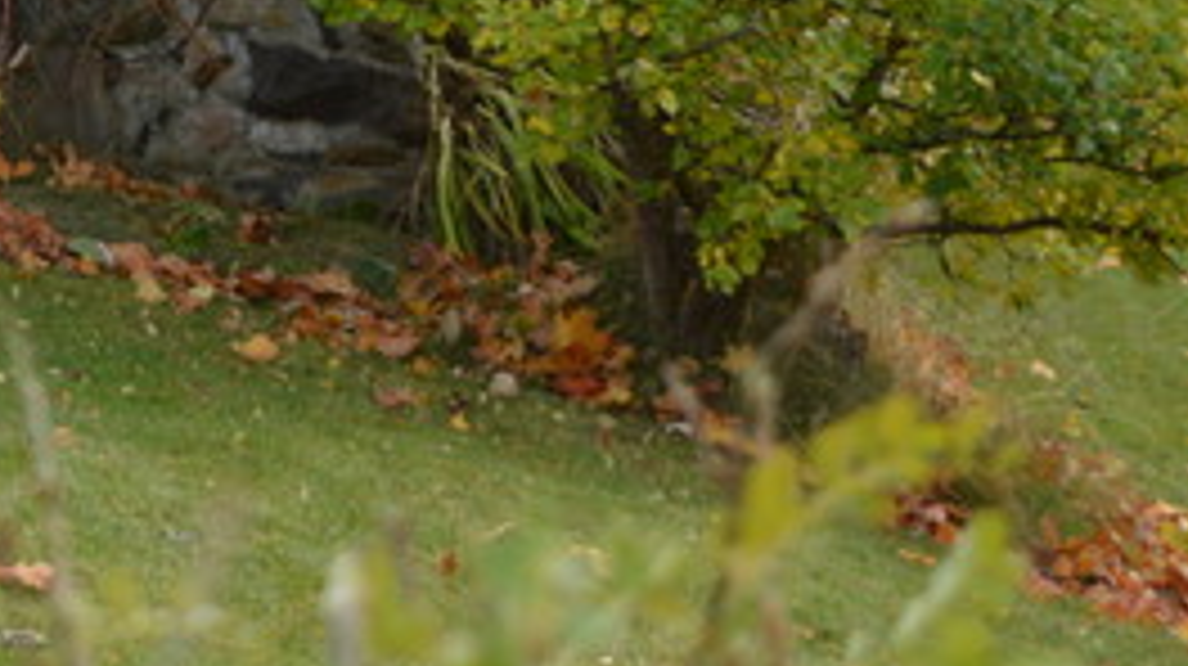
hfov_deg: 9.6
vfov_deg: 5.5
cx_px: -612
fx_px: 6830
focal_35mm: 217
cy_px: -446
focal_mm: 38
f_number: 5.6
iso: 100
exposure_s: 1/125
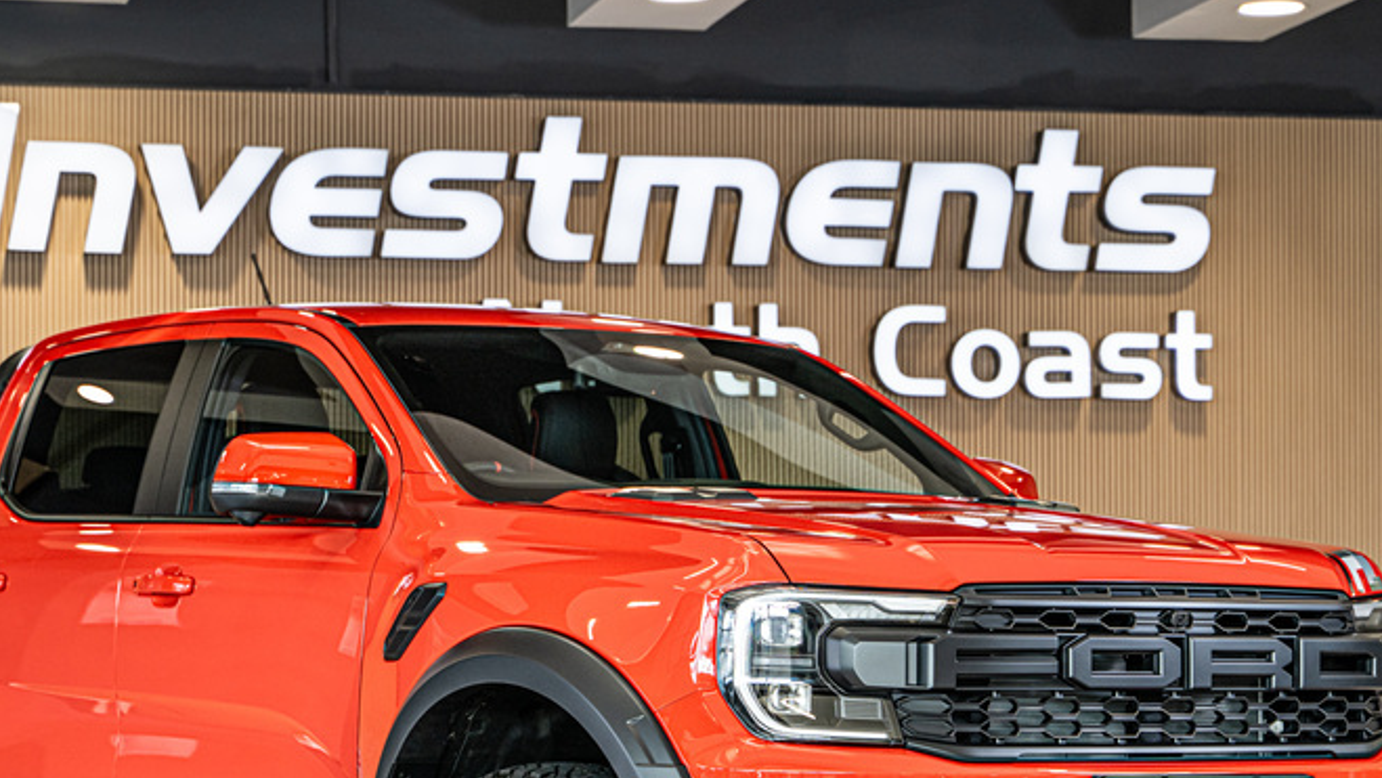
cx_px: 597
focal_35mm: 122
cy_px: 671
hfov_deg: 17.6
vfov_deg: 9.9
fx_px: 4472
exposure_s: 1/125
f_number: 4
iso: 320
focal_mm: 75
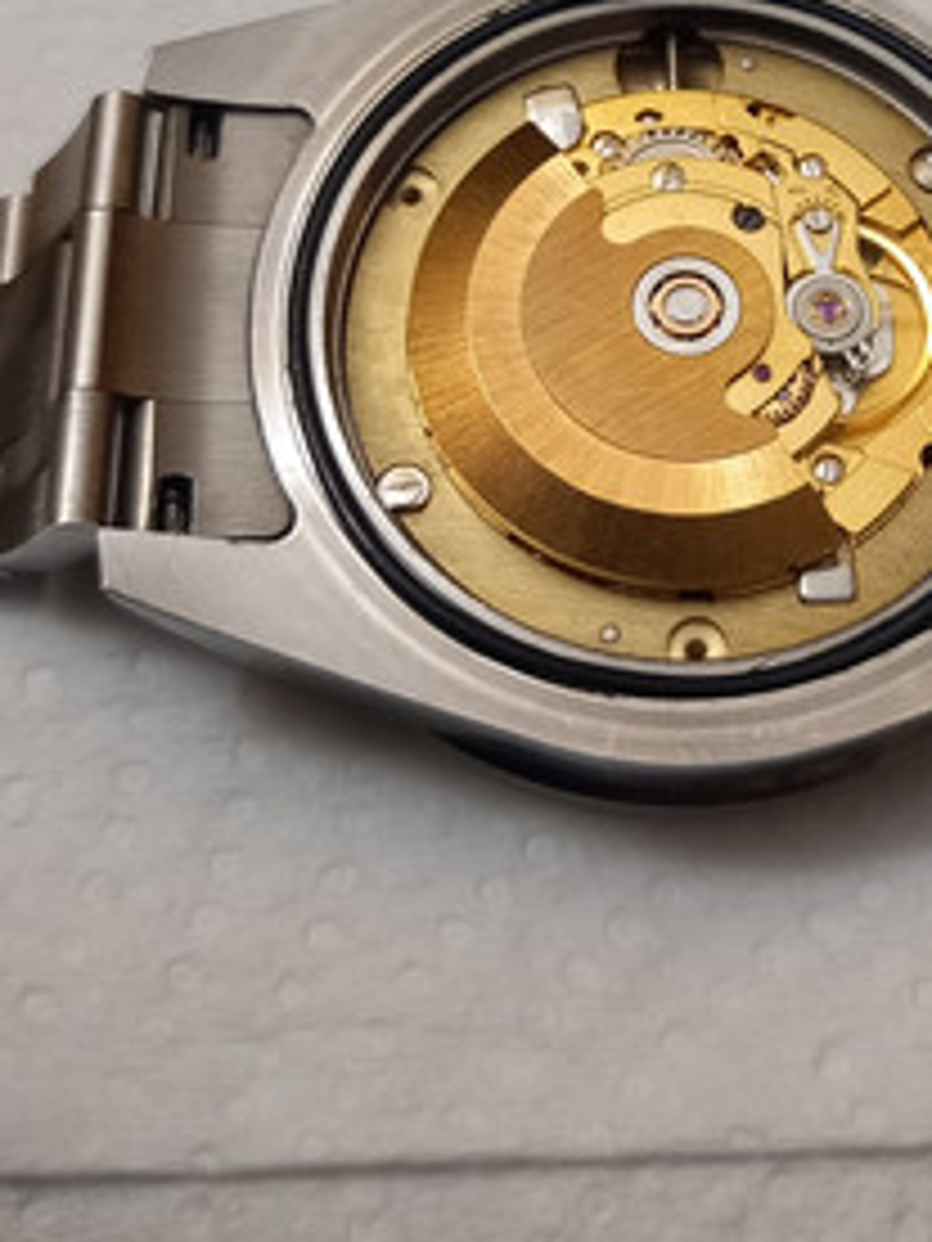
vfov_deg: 32.0
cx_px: 675
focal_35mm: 58
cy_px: 184
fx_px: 2082
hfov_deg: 25.0
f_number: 2
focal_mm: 4.6
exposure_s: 1/24
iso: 320
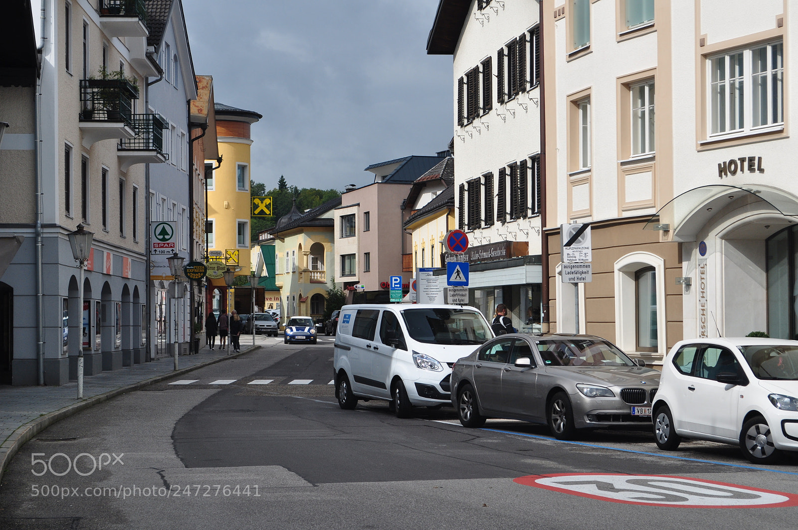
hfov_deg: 24.6
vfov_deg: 16.5
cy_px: 265
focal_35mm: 82
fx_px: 1827
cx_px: 399
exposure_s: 1/160
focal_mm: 55
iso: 200
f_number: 9
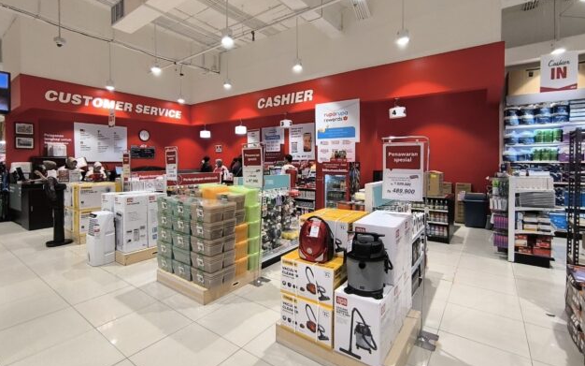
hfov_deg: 91.0
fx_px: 287
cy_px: 169
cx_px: 277
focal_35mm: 18
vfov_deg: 64.9
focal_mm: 1.65
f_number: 2.2
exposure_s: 1/50
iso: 125
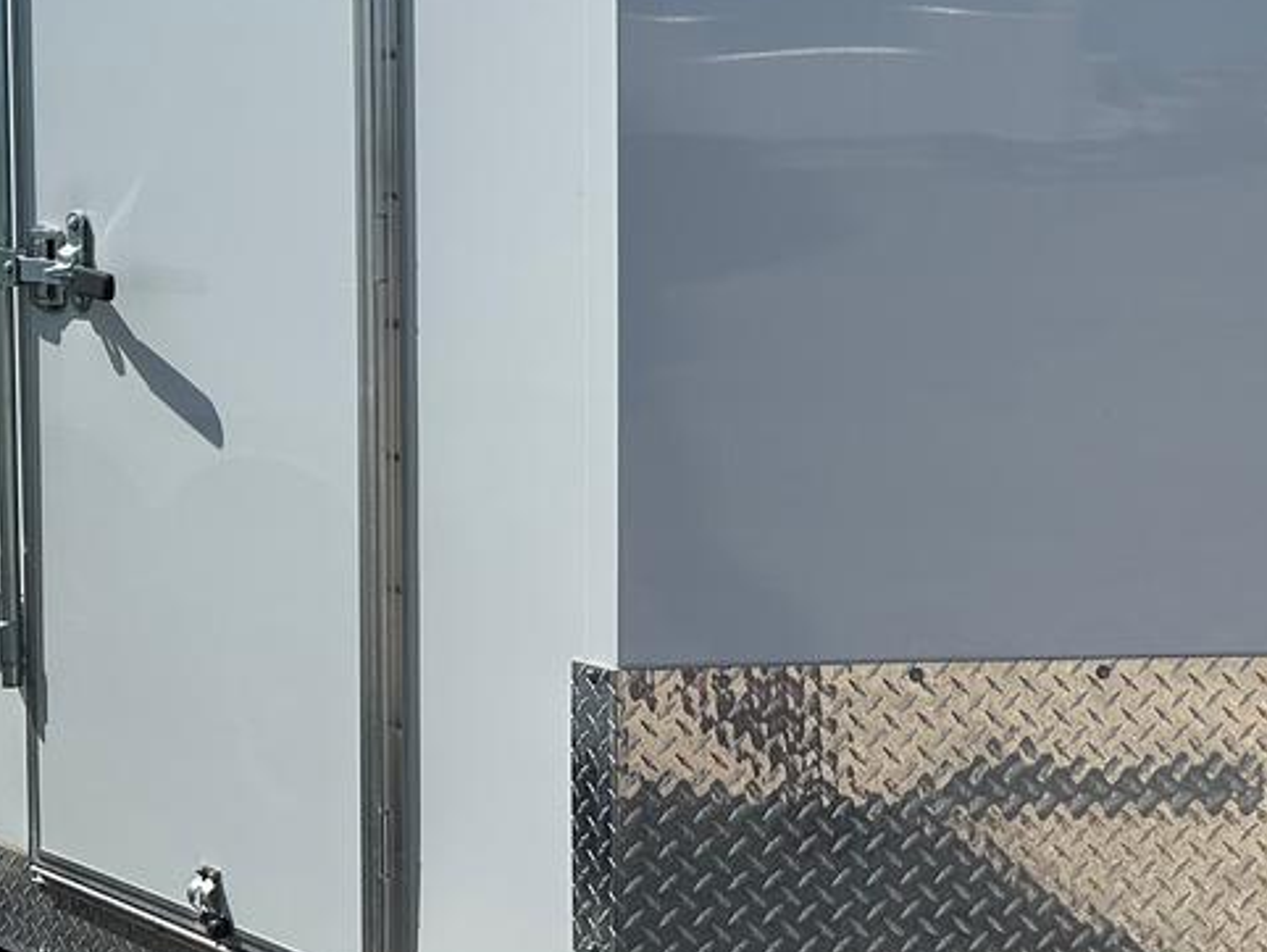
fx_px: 2527
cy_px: 234
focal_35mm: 69
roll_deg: -1.2
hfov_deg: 27.9
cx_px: 907
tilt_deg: -3.8
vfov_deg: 21.1
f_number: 1.5
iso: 50
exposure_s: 1/5882
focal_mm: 5.7
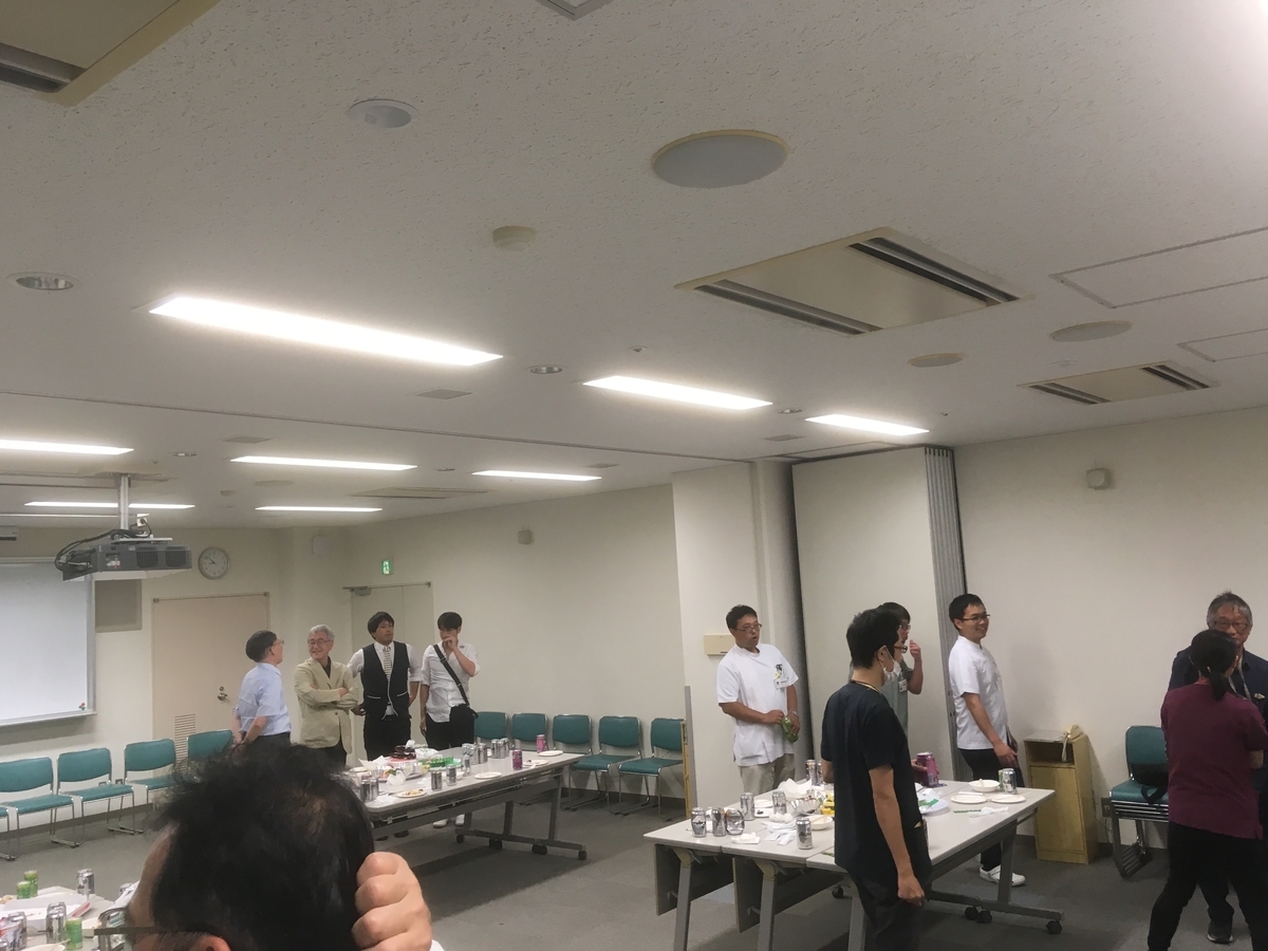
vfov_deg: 48.2
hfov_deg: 61.7
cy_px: 476
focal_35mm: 29
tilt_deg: +5.4
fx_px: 1062
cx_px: 634
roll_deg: +4.8
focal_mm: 4.15
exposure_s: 1/30
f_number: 2.2
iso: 32
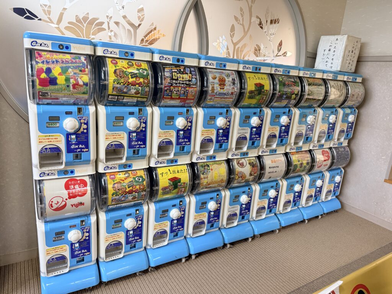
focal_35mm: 24
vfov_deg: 56.8
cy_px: 147
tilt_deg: -14.3
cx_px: 196
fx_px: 272
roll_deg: -4.3
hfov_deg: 71.6
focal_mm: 6.76
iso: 500
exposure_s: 1/50
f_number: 1.78
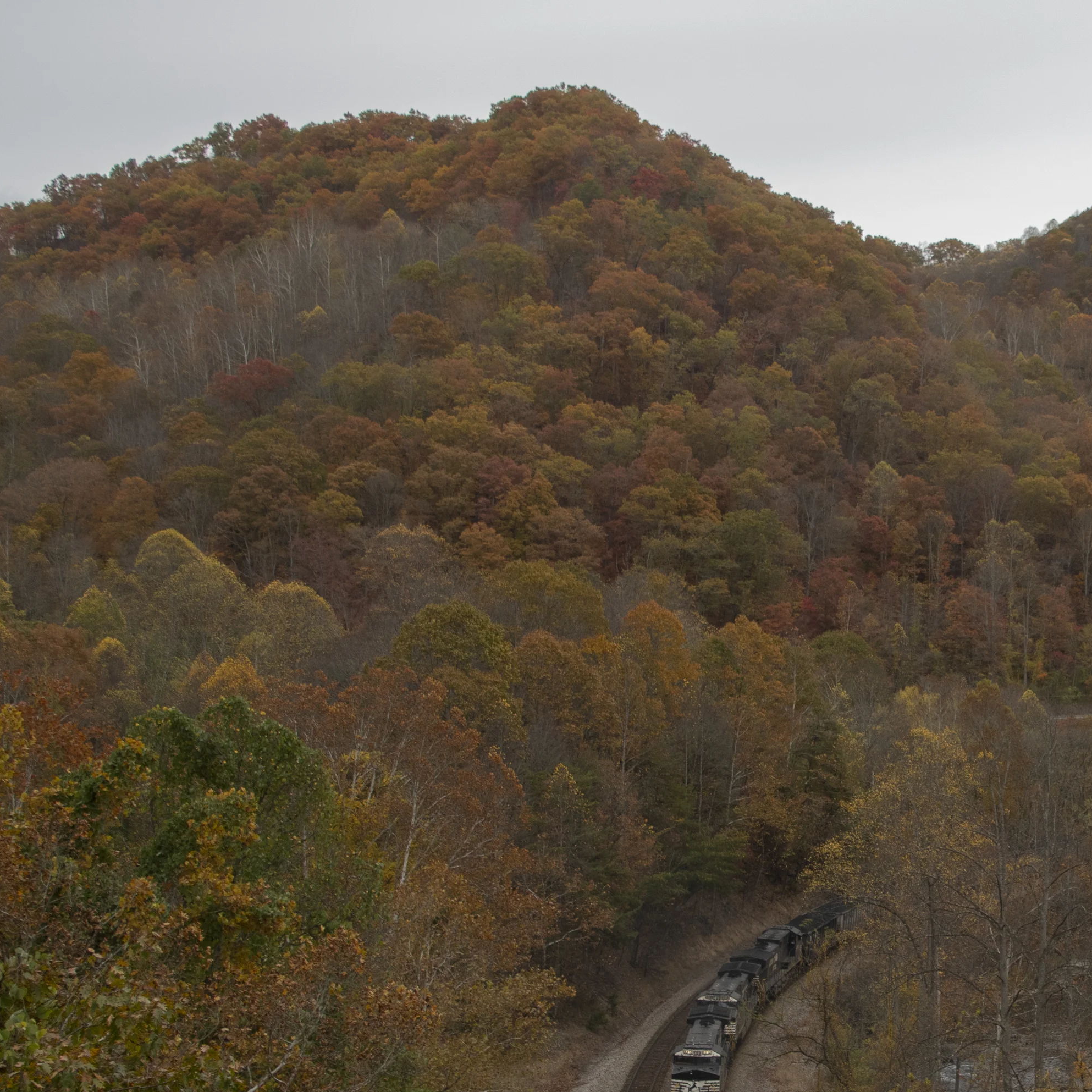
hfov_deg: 24.2
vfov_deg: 25.0
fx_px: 2463
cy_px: 633
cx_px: 1009
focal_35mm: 69
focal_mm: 28
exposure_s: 1/500
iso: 400
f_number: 6.3
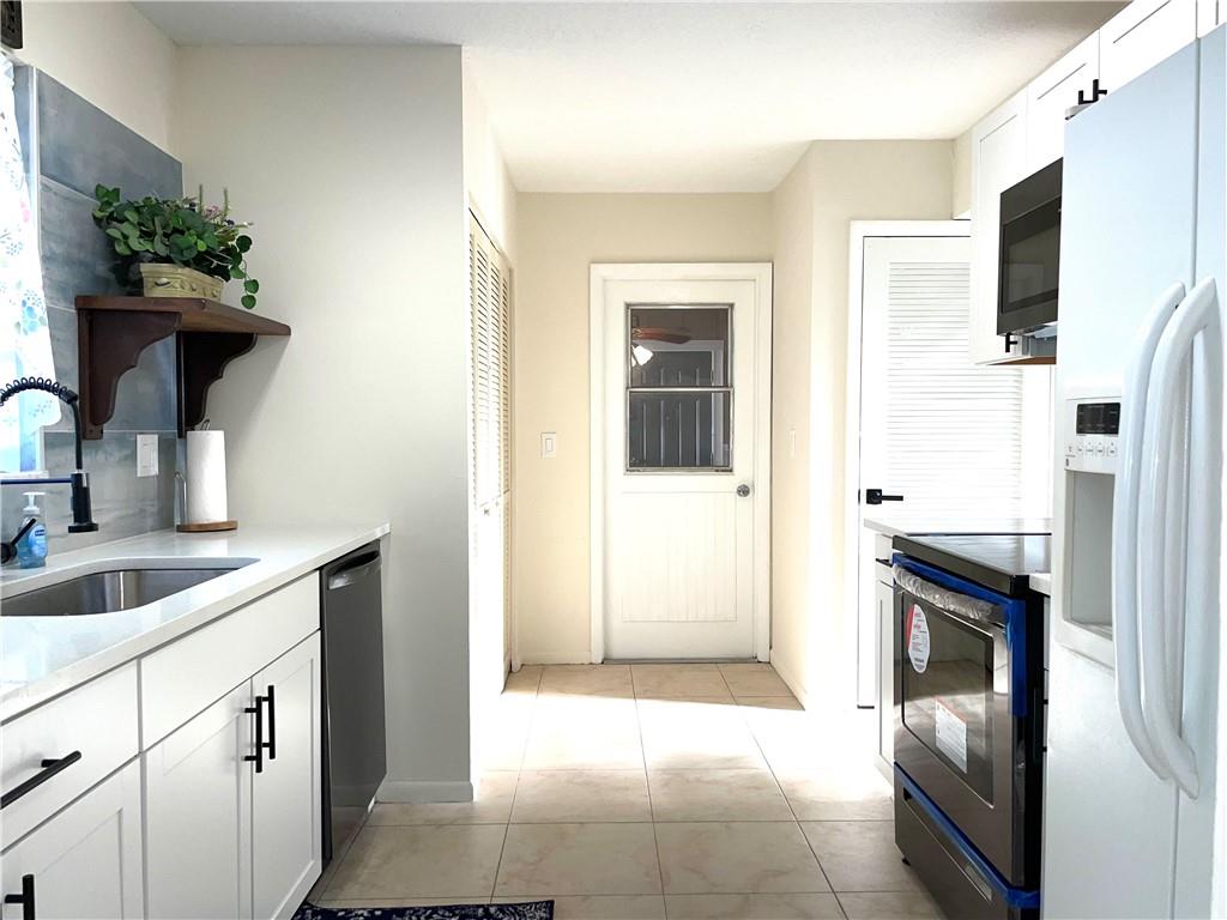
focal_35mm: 26
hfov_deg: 67.3
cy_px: 460
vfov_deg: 53.1
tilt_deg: -2.9
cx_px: 614
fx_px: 922
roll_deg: -0.1
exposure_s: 1/189
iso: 32
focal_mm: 4.2
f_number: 1.6
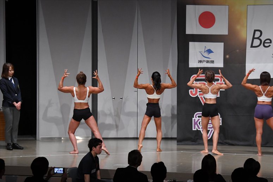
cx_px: 136
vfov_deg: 10.2
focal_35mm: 135
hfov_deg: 15.2
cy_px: 91
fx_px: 1023
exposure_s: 1/400
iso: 4000
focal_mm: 90
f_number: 5.6
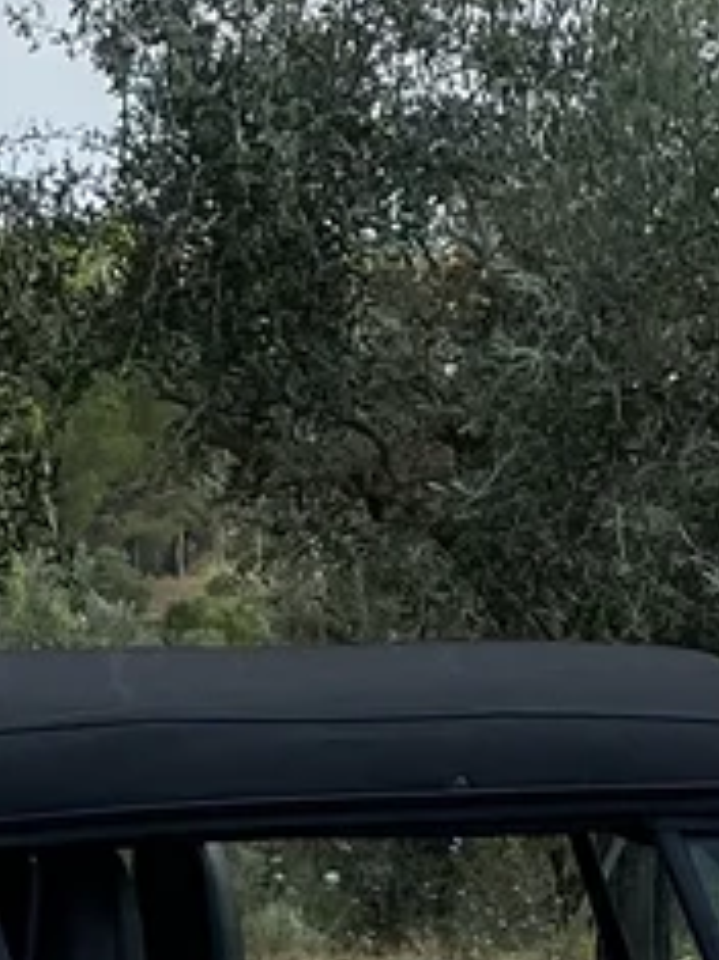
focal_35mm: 177
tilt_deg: -11.8
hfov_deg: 8.4
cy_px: 1348
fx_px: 4906
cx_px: 449
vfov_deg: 10.8
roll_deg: -3.2
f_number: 1.8
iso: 32
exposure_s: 1/2105
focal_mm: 4.25
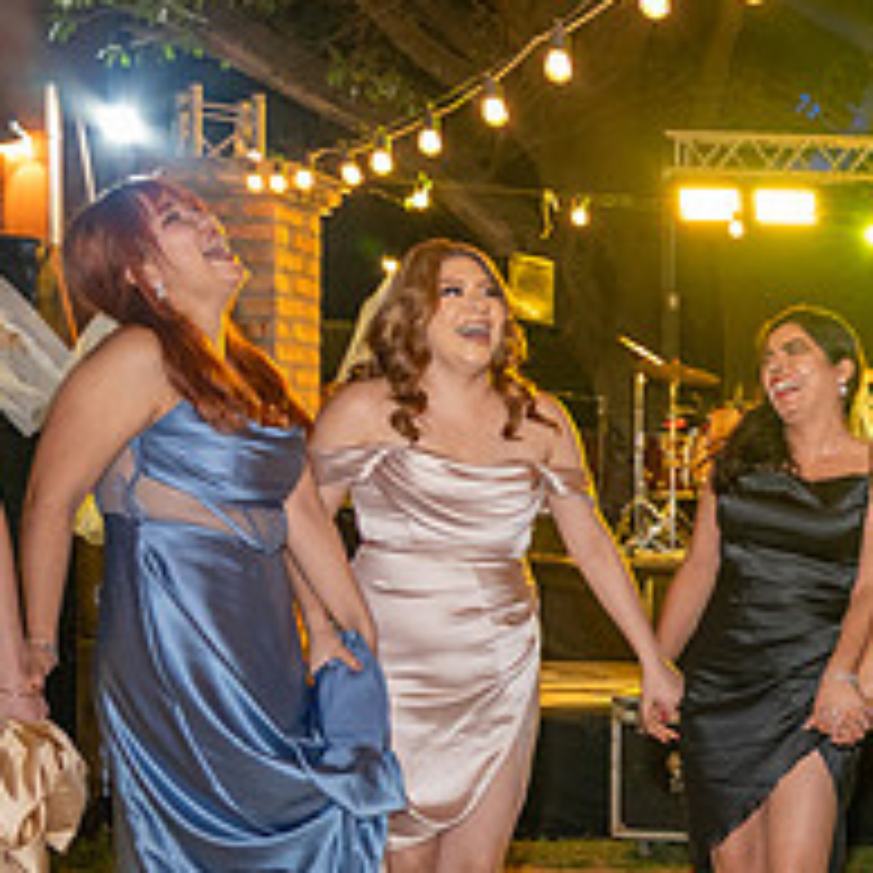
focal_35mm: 71
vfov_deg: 24.0
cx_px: 1274
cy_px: 686
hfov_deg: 21.0
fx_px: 2026
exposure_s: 1/80
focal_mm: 28
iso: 2500
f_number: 5
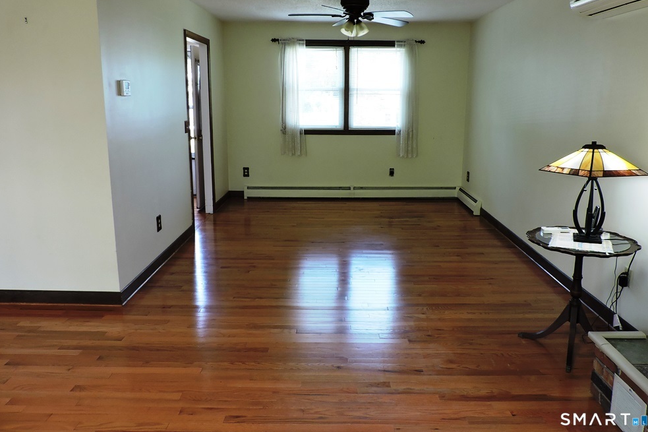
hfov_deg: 69.4
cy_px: 186
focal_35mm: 26
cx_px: 332
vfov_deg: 49.4
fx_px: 468
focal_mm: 4.3
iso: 160
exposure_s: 1/30
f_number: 3
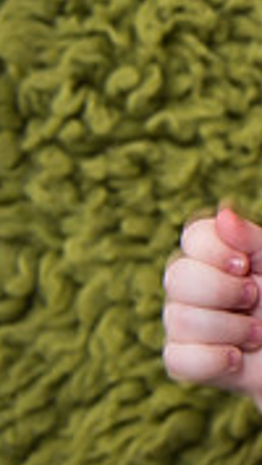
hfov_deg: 7.7
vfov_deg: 14.9
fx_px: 1768
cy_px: 67
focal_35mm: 143
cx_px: 707
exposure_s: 1/125
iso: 200
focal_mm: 32
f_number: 2.8
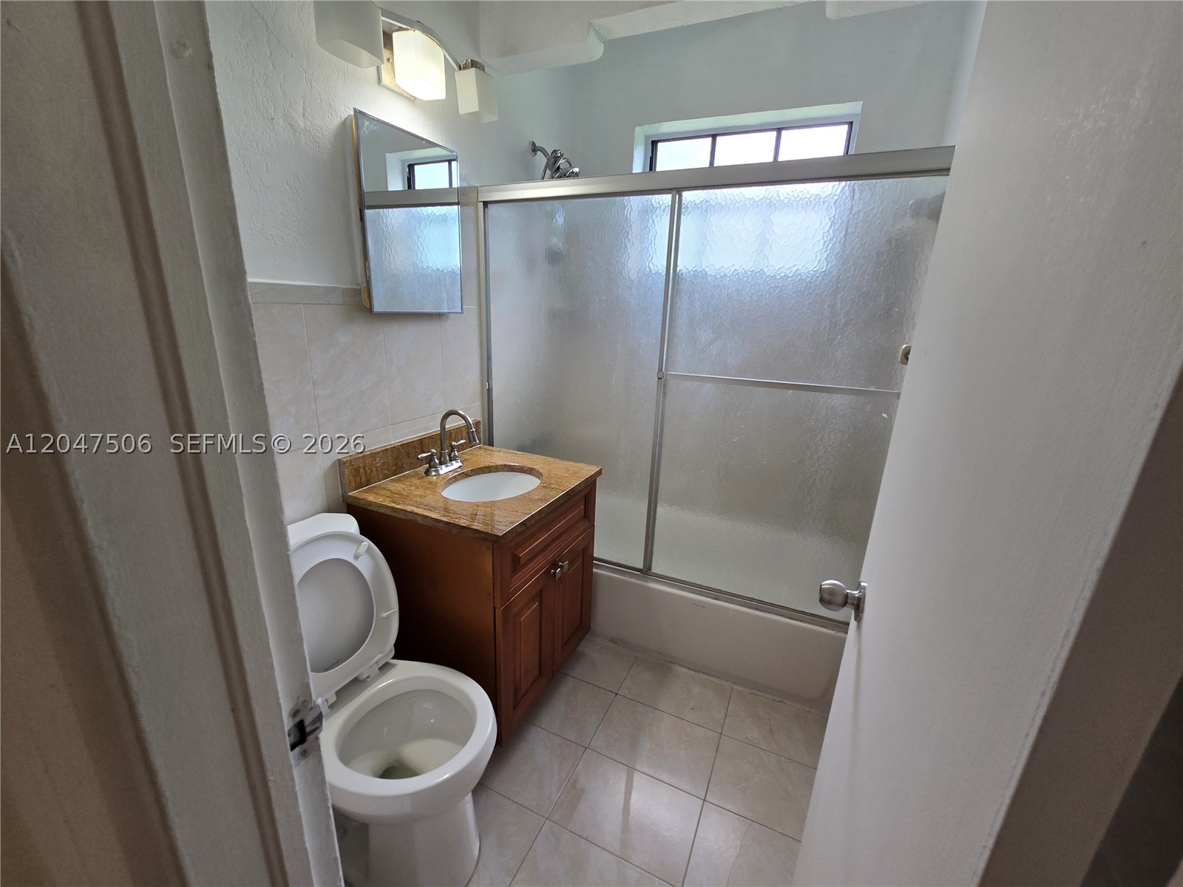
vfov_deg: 89.9
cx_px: 592
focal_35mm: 13
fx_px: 444
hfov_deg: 106.2
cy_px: 444
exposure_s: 1/60
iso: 64
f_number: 2.2
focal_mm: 2.2
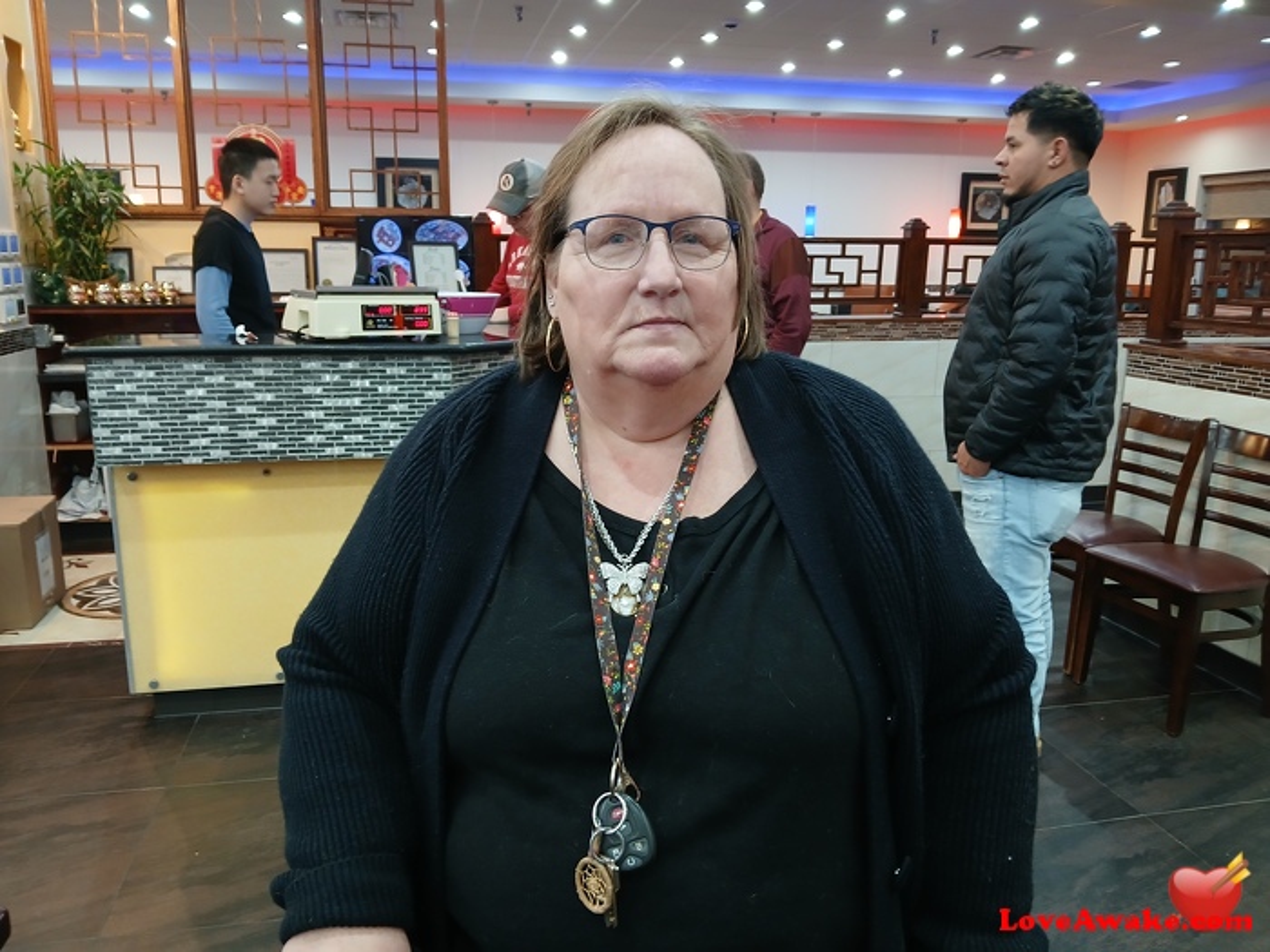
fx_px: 954
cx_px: 635
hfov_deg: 67.3
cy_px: 476
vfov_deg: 53.1
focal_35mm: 26
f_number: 1.8
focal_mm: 3.98
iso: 250
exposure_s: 1/30
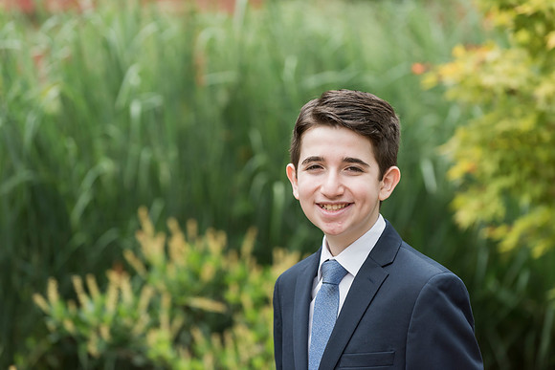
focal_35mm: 160
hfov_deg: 12.8
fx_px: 2467
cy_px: 185
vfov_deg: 8.6
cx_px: 278
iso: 400
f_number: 3.5
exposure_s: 1/500
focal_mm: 160
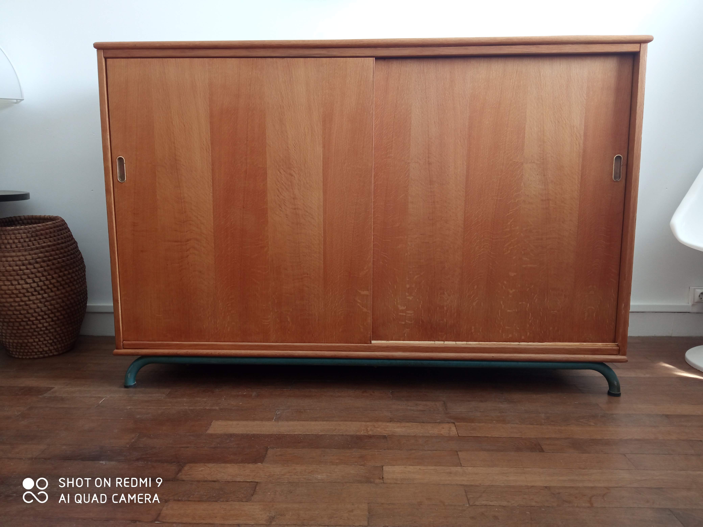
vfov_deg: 51.4
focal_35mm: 27
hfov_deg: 65.3
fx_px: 548
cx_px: 352
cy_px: 264
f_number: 2.2
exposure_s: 1/33.3
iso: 273
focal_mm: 3.79
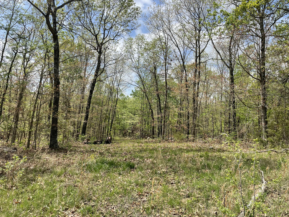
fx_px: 217
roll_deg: -3.3
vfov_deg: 53.1
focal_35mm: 26
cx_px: 144
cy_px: 108
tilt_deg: +3.8
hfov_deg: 67.3
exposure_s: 1/2959
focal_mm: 4.2
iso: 32
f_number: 1.6
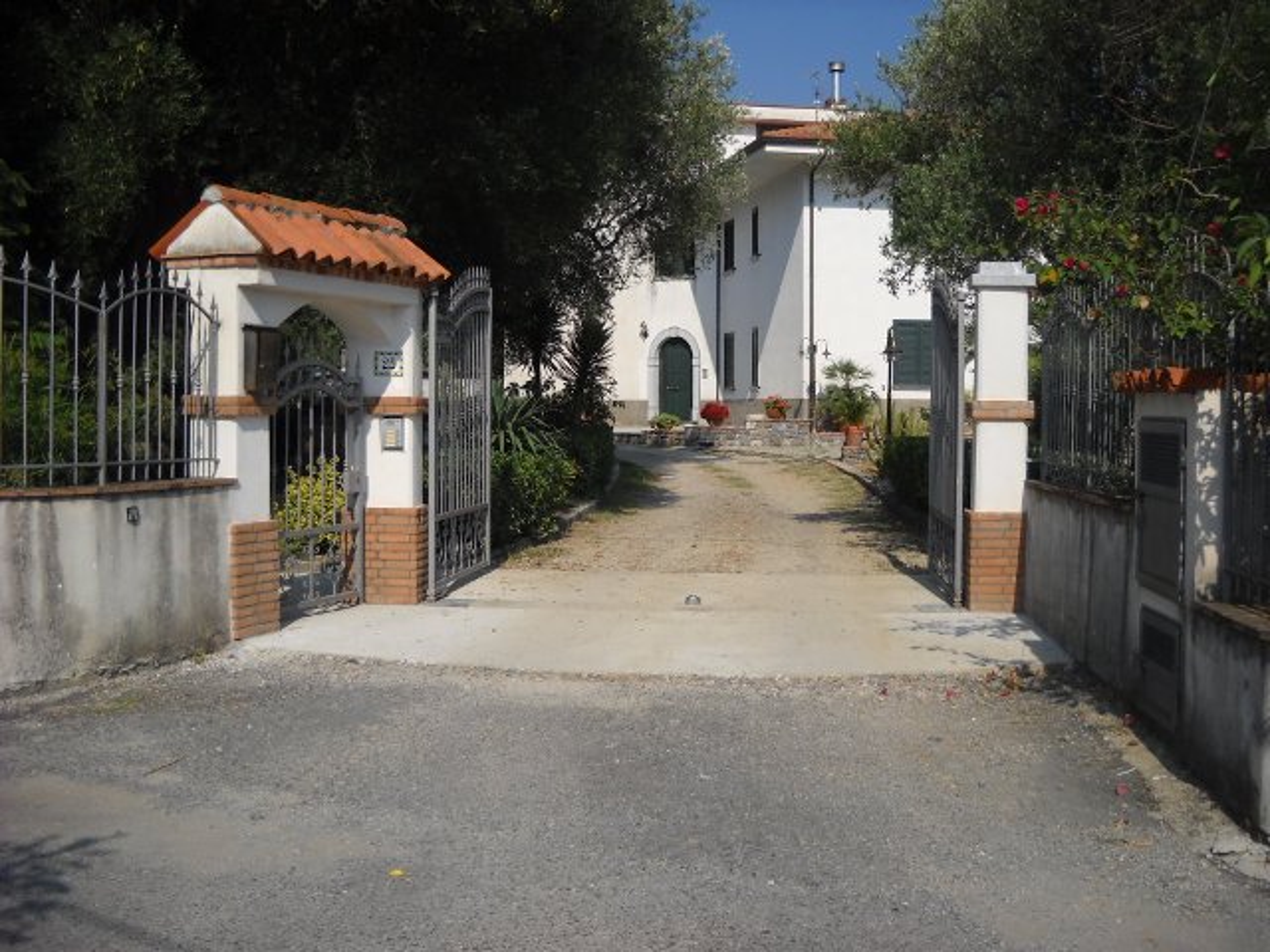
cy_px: 476
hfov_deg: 45.8
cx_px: 635
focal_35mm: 41
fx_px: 1504
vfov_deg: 35.1
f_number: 5.5
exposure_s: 1/438
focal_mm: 6.72
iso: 64
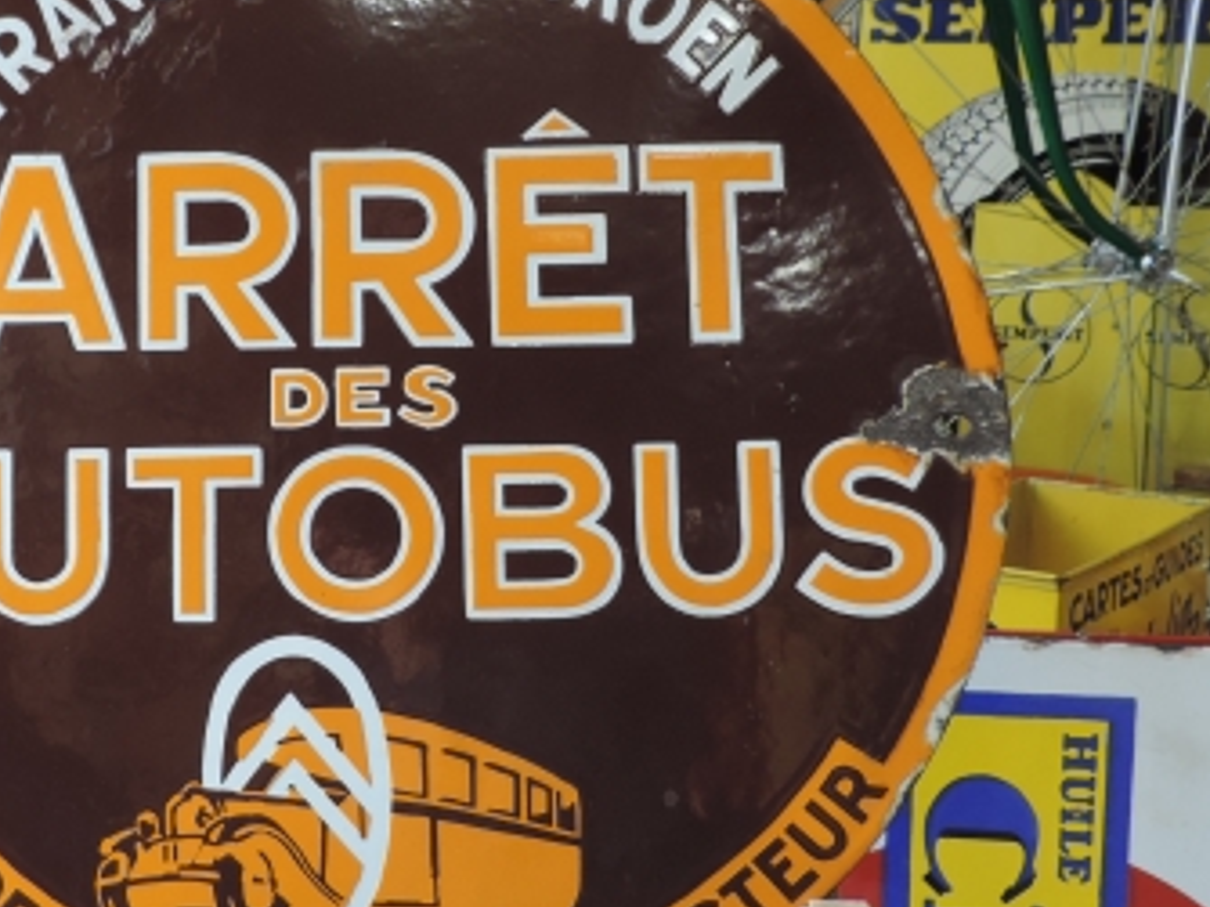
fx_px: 1503
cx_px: 325
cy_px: 343
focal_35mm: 43
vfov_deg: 33.4
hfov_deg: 42.7
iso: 200
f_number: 3
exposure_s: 1/30
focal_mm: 4.3
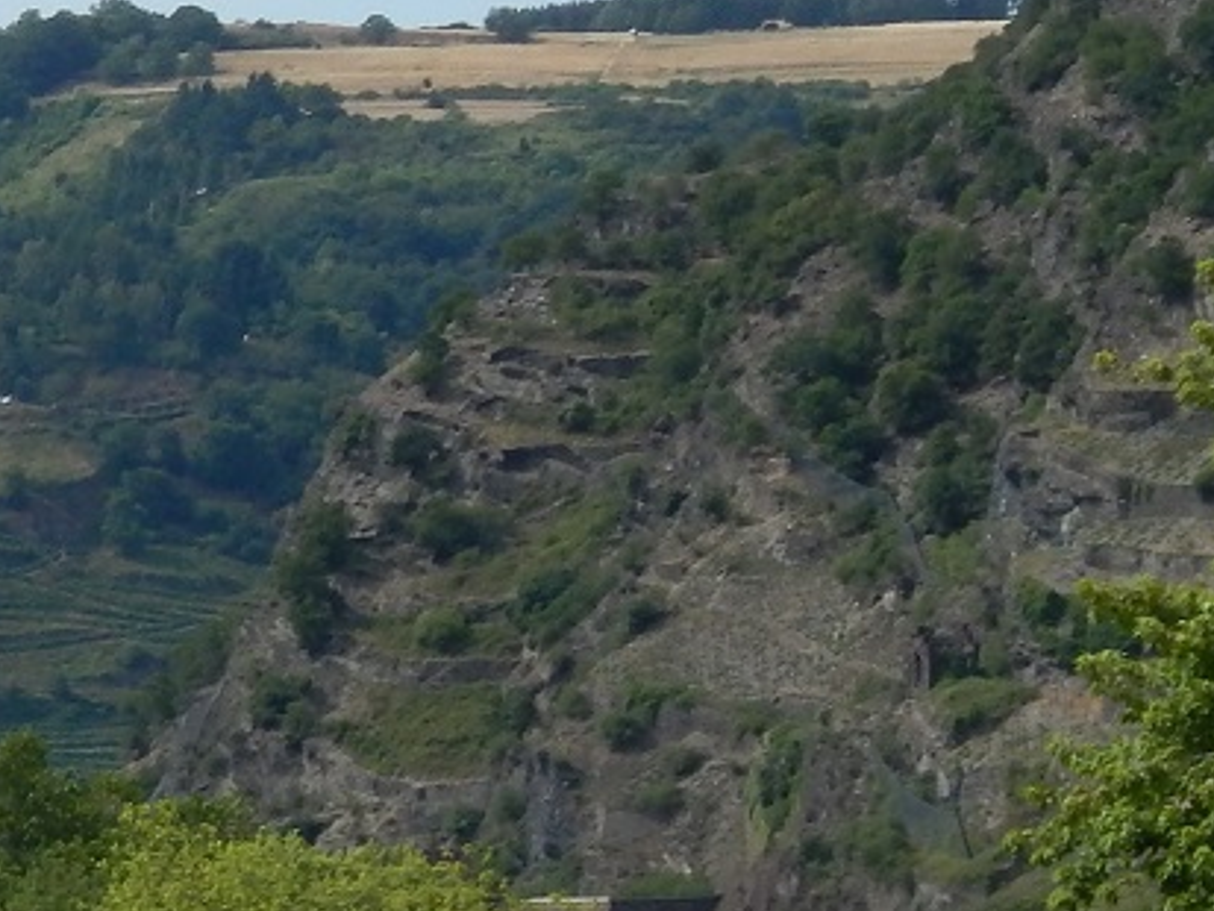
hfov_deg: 7.0
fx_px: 9823
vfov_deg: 5.3
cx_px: -613
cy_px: 1292
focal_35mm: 280
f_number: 4.2
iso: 125
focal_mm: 13.5
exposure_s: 1/1000
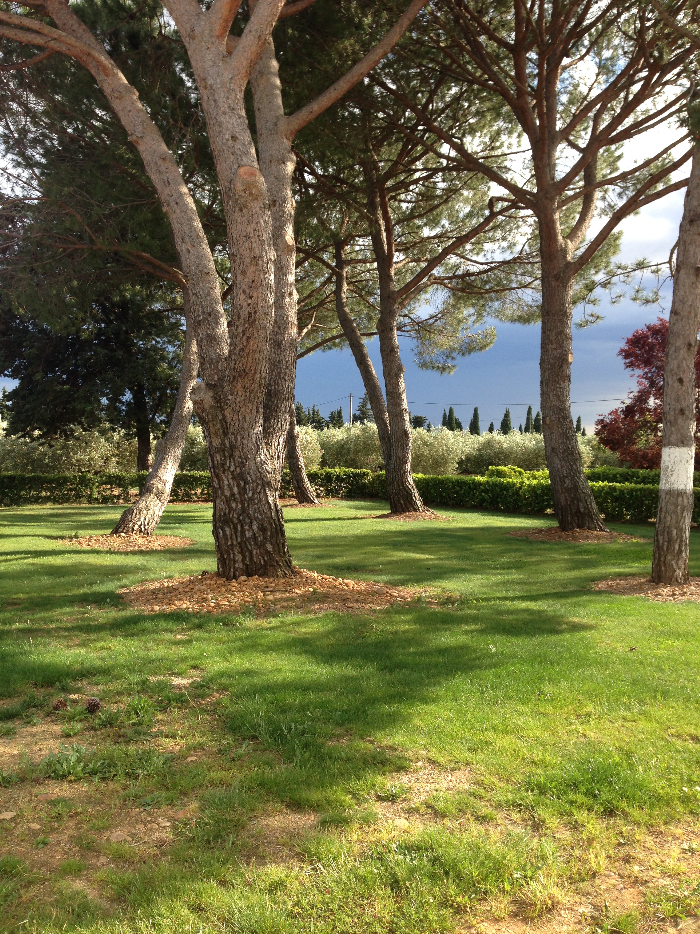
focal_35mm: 33
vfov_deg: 55.4
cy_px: 467
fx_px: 890
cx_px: 350
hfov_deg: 42.9
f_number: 2.4
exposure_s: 1/471
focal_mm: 4.12
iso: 50
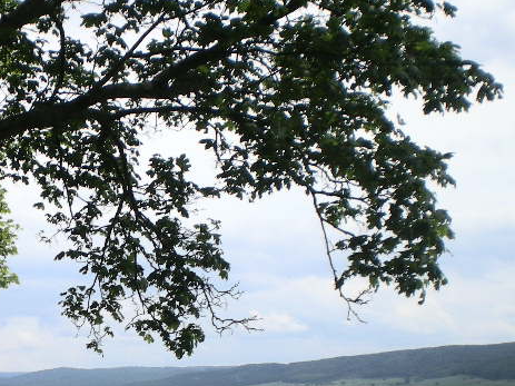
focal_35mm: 84
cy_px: 362
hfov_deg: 22.7
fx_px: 1249
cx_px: 53
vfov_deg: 17.3
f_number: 4.6
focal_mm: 6.3
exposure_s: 1/373
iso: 50
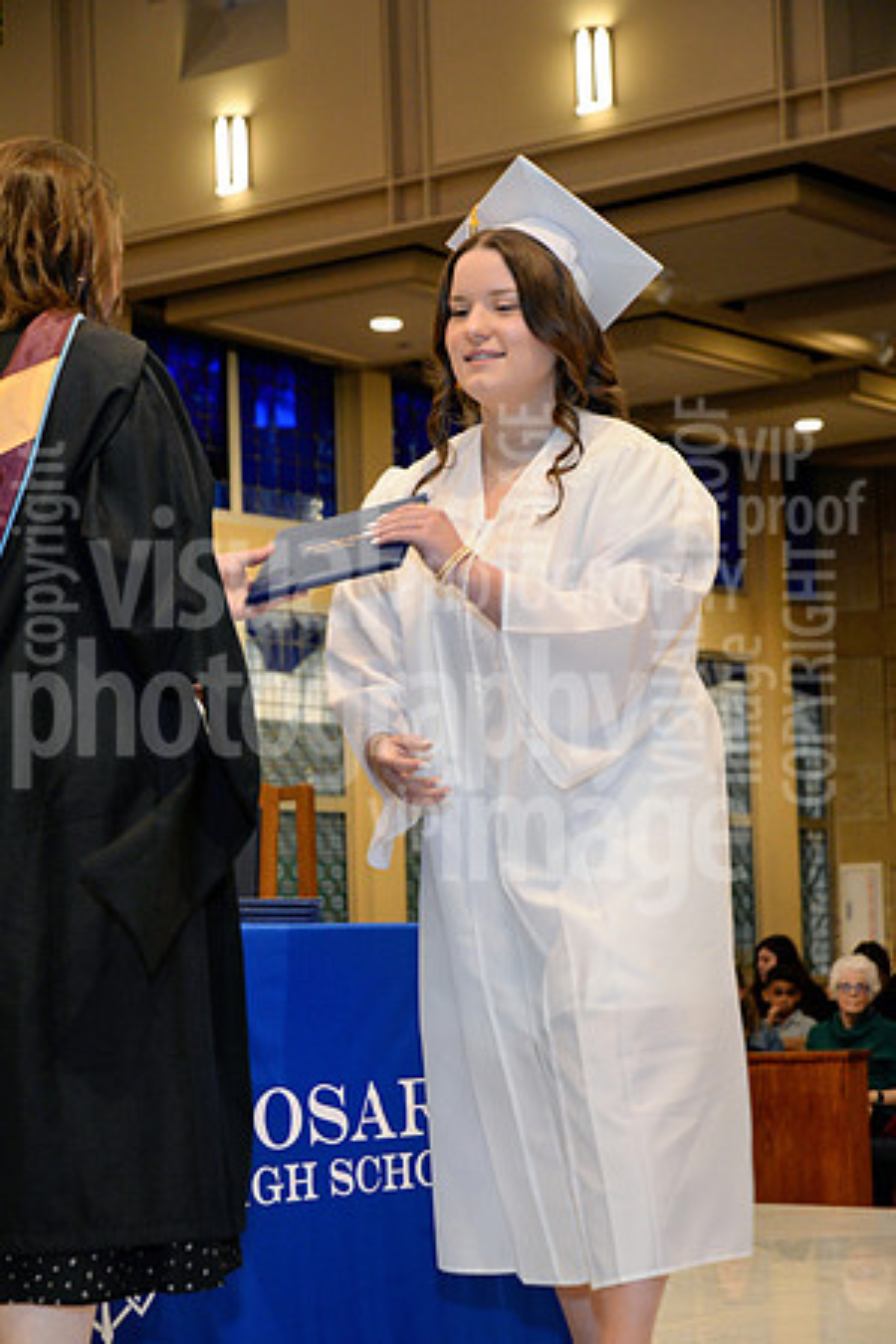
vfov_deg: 23.9
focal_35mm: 85
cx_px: 448
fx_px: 3173
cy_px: 672
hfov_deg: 16.1
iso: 2500
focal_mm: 85
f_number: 6.3
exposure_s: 1/80
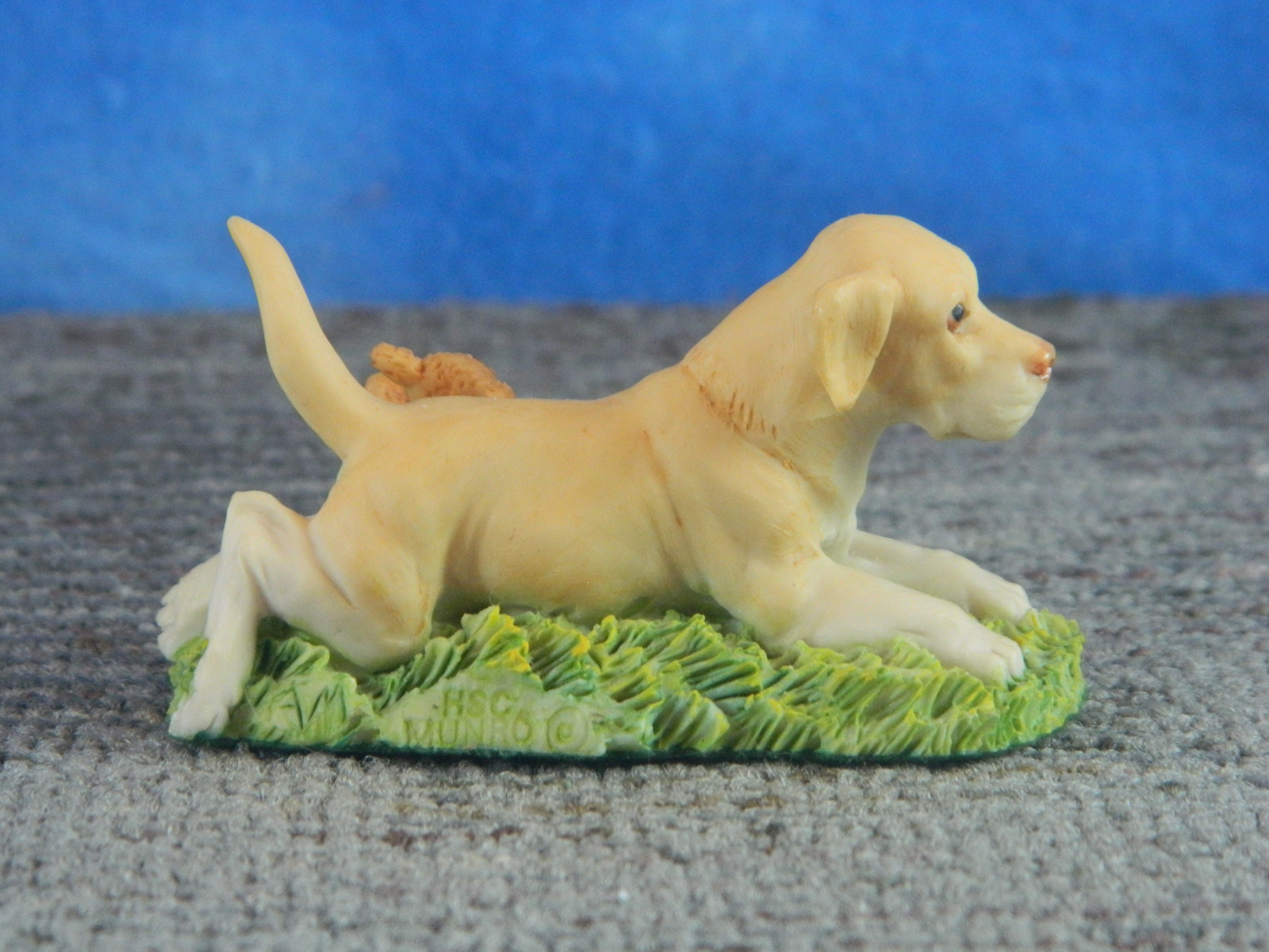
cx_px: 634
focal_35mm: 129
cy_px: 476
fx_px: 4729
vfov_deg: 11.5
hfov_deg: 15.3
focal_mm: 23.2
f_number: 4.7
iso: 400
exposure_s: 1/20
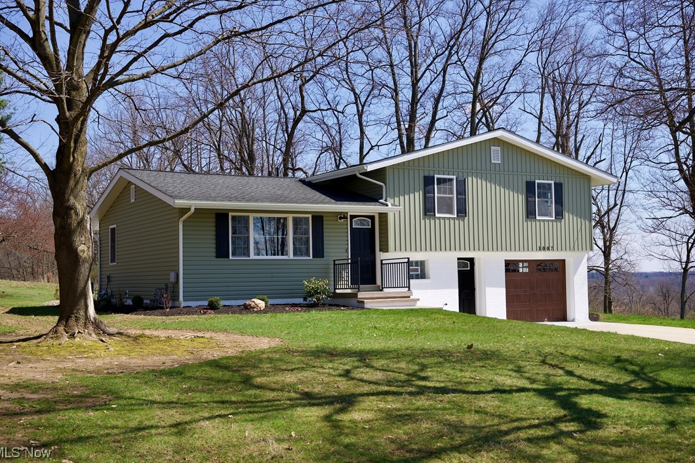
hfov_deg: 44.7
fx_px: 846
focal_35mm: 44
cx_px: 345
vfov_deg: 30.6
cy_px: 229
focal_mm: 42.8
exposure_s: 1/400
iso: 80
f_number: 5
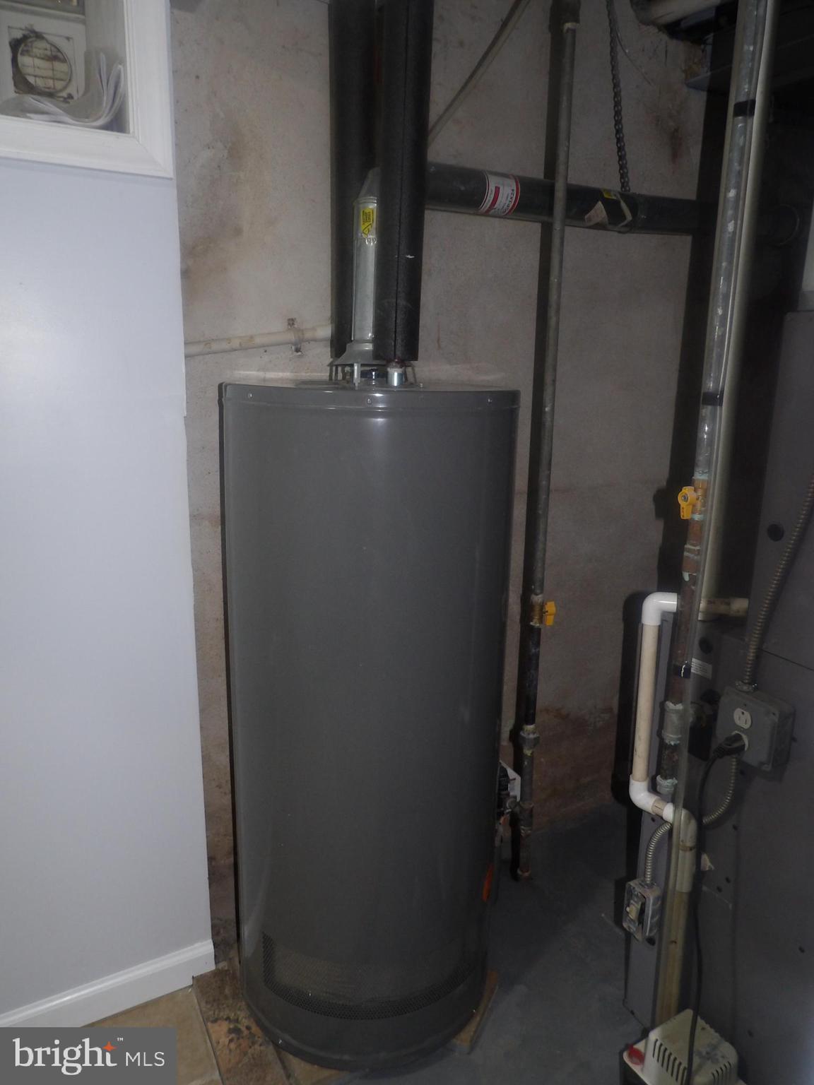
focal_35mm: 24
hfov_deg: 56.8
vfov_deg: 71.6
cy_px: 542
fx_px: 752
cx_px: 407
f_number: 3.2
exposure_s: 1/33
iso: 200
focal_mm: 4.3
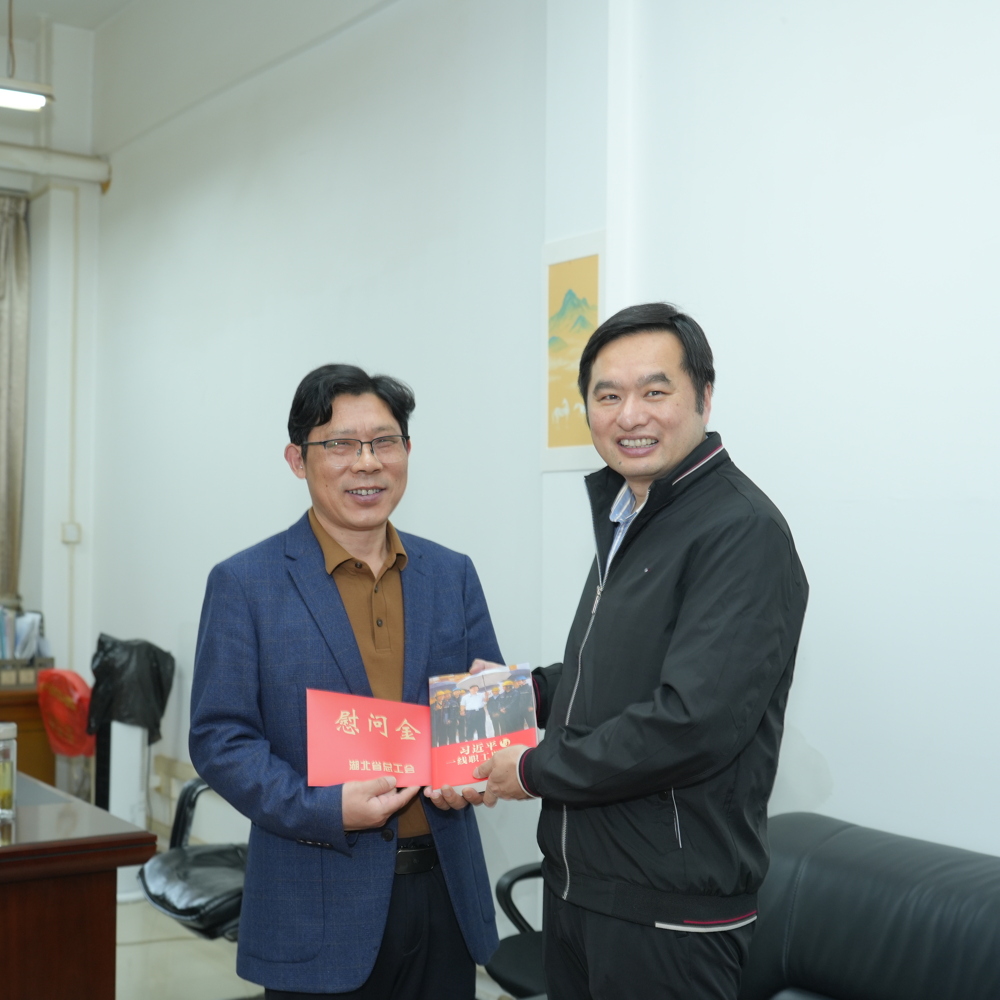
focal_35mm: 45
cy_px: 499
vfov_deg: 37.6
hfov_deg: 37.5
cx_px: 458
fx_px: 1471
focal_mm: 35
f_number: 3.5
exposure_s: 1/40
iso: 500
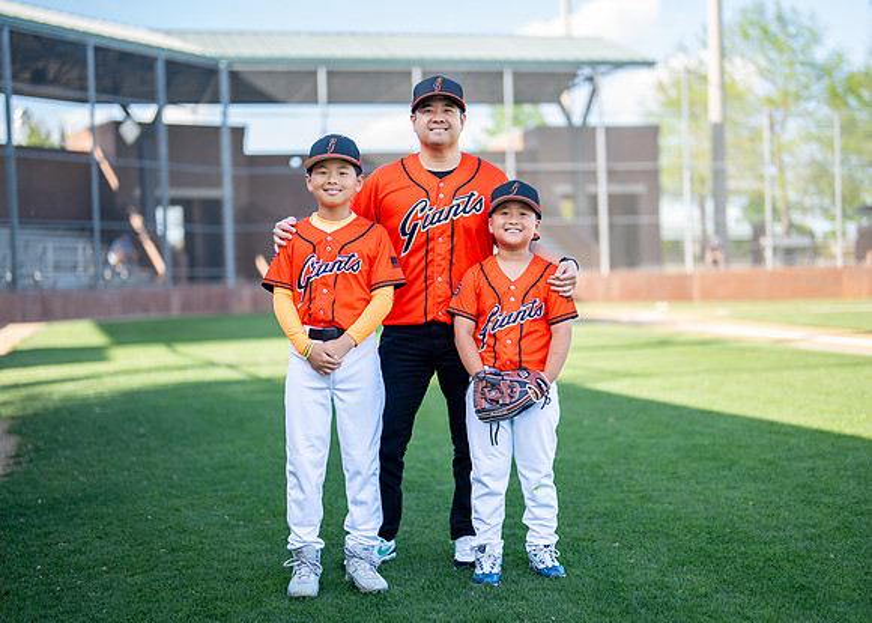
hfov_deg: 34.9
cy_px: 325
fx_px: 1389
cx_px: 436
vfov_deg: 25.3
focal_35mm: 56
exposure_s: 1/1600
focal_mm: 50
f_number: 1.2
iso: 125
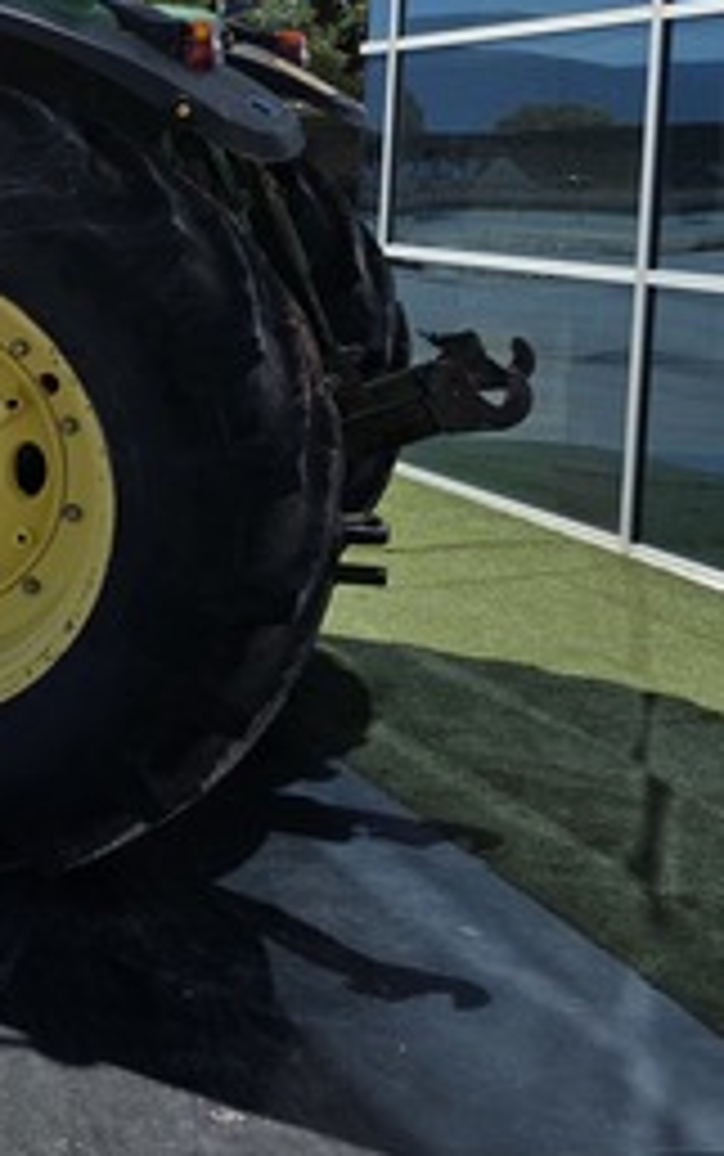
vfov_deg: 37.6
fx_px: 1639
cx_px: -474
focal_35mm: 52
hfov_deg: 20.0
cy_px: 256
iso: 80
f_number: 1.7
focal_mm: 6.3
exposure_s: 1/6150
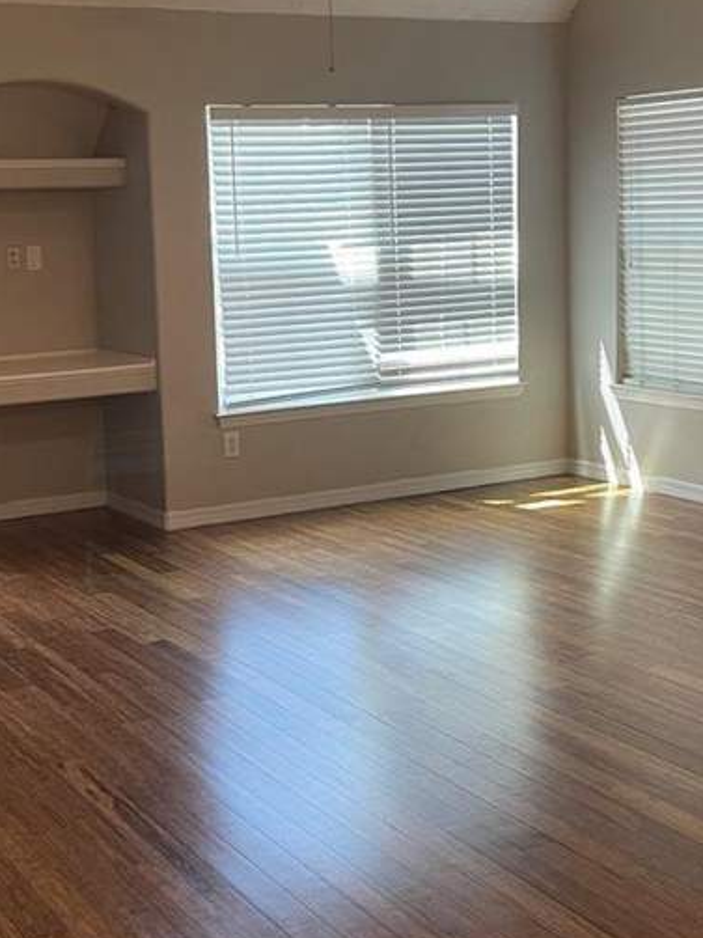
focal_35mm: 53
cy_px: 405
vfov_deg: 36.1
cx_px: 321
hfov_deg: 27.5
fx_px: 1436
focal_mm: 5.1
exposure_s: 1/60
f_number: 1.6
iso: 80
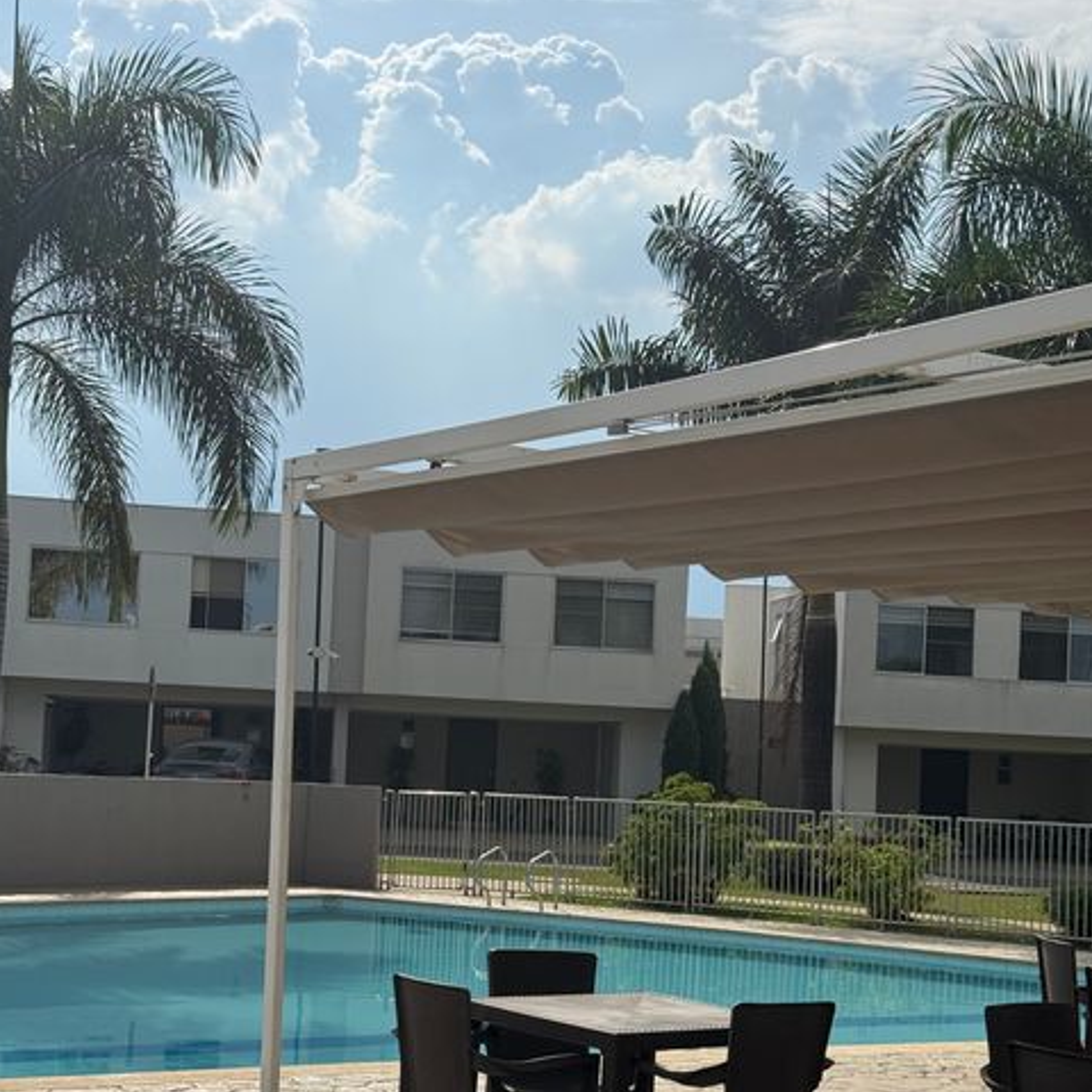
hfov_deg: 29.1
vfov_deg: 29.0
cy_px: 670
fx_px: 2106
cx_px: 548
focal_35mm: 59
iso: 64
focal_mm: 6.76
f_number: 1.78
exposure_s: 1/11364
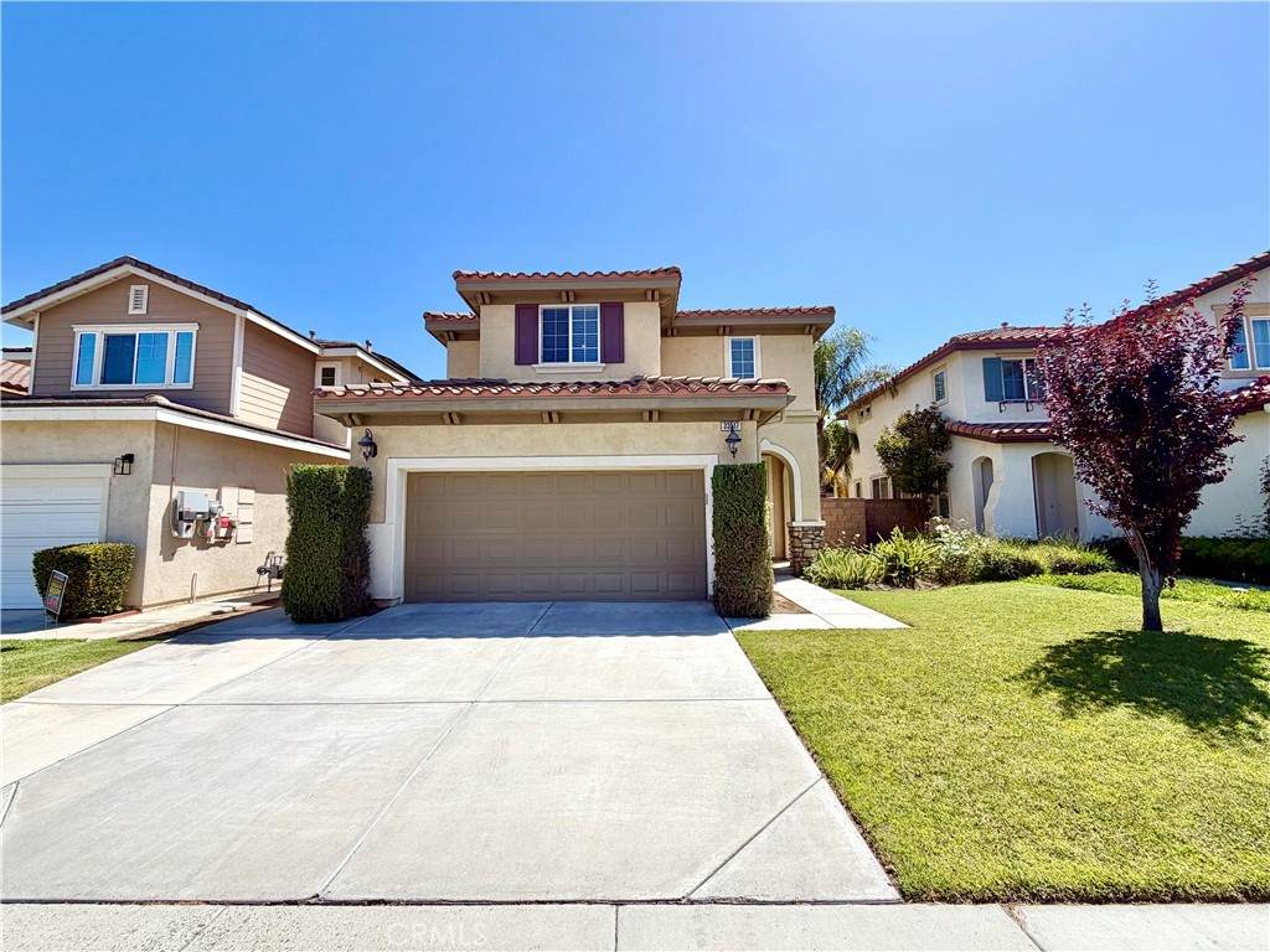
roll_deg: +0.8
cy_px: 476
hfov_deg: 102.1
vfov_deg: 85.7
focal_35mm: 14
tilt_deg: +4.9
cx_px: 635
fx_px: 514
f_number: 2.2
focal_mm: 2.22
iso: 20
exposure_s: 1/970
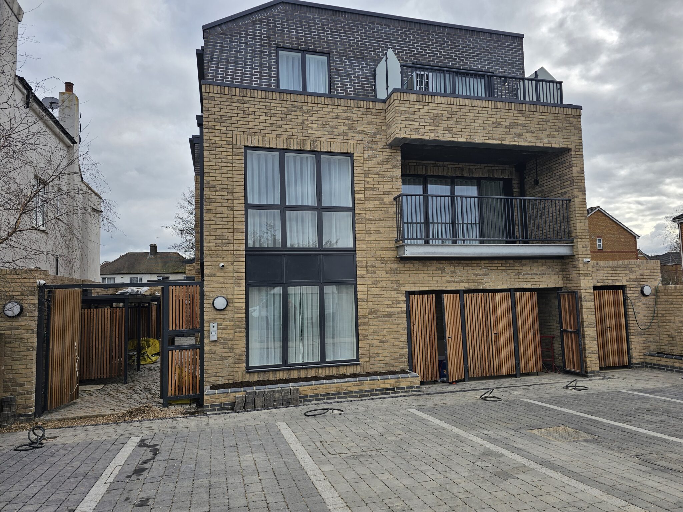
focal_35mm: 23
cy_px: 256
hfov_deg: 73.9
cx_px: 342
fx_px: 454
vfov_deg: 58.9
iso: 10
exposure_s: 1/353
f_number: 1.7
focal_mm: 6.3
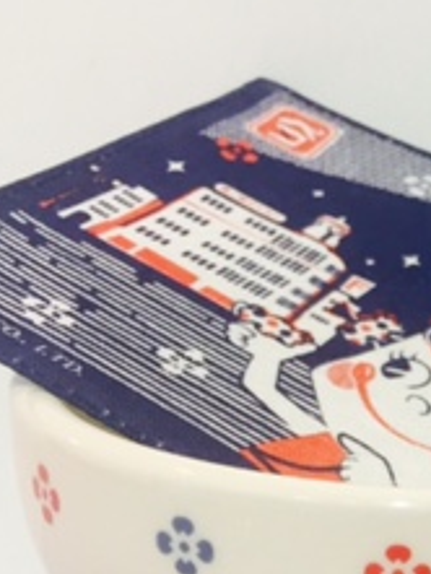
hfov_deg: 15.5
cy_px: 538
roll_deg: -7.1
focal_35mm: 84
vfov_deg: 22.6
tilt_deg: -16.8
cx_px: 730
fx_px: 1393
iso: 100
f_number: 2.2
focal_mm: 4.15
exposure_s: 1/33
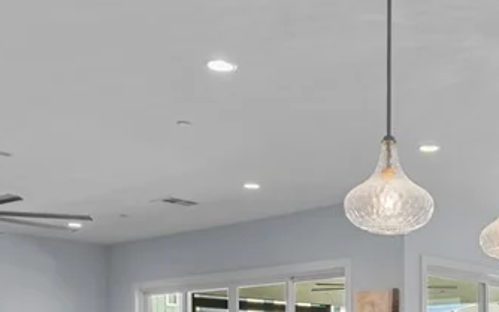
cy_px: 344
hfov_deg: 37.1
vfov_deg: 23.5
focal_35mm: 52
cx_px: 433
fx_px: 701
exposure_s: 1/10
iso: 400
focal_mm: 11
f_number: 8
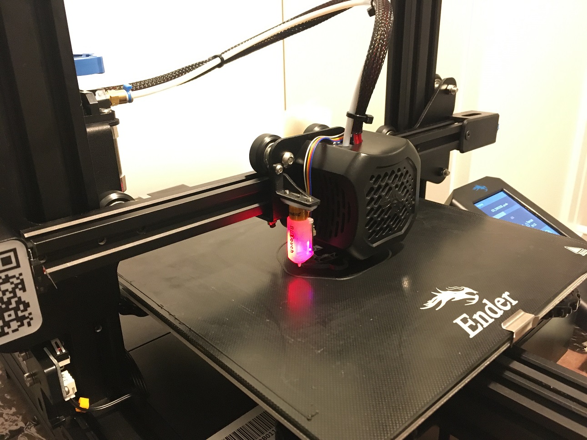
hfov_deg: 61.7
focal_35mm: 29
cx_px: 294
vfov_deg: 48.2
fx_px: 492
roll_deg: +0.9
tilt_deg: -21.1
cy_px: 220
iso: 250
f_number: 2.2
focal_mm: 4.15
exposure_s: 1/17
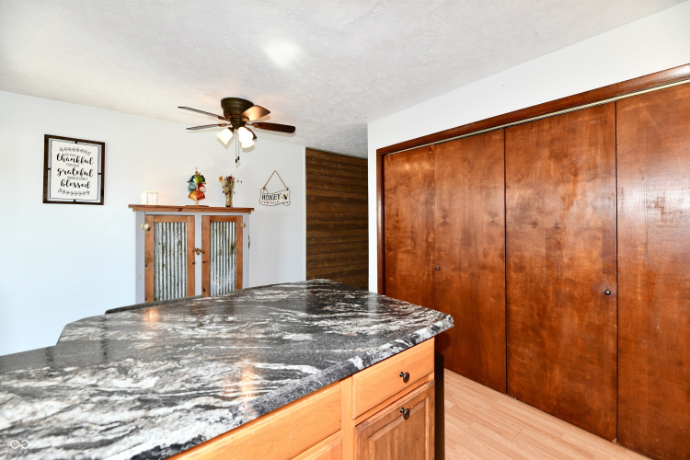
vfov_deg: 81.2
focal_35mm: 14
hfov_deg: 104.3
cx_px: 345
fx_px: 268
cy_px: 230
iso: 640
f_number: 6.3
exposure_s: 1/60
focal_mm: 14
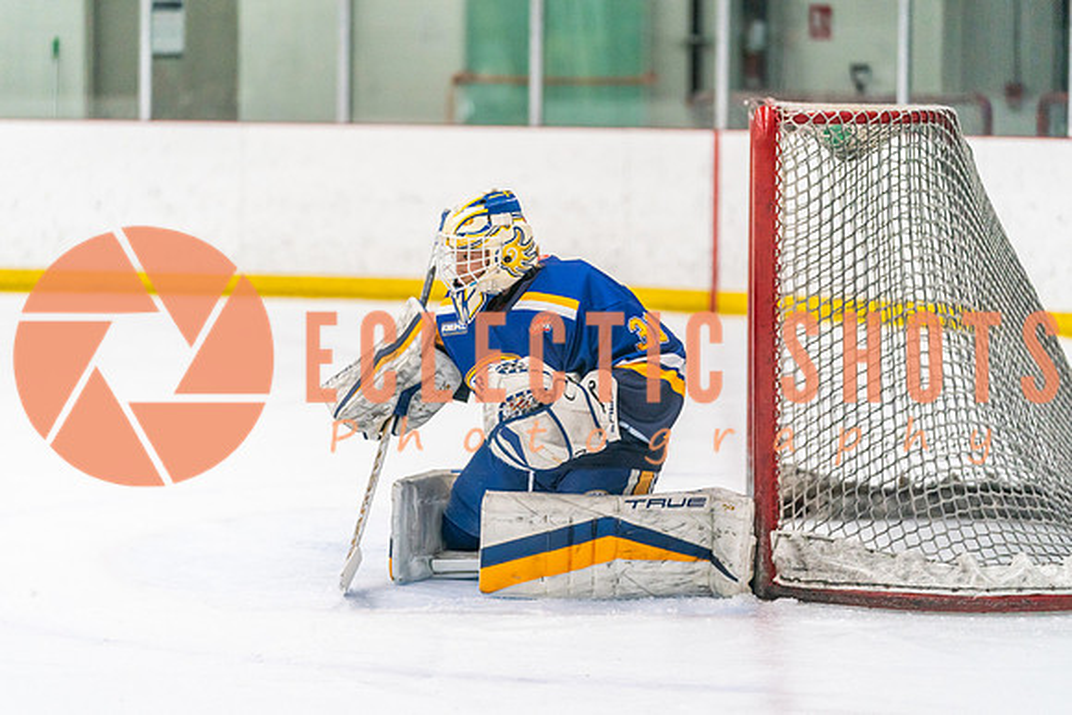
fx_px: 4104
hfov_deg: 14.9
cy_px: 358
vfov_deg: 10.0
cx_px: 536
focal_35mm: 138
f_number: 2.8
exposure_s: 1/1250
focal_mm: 135
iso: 3200
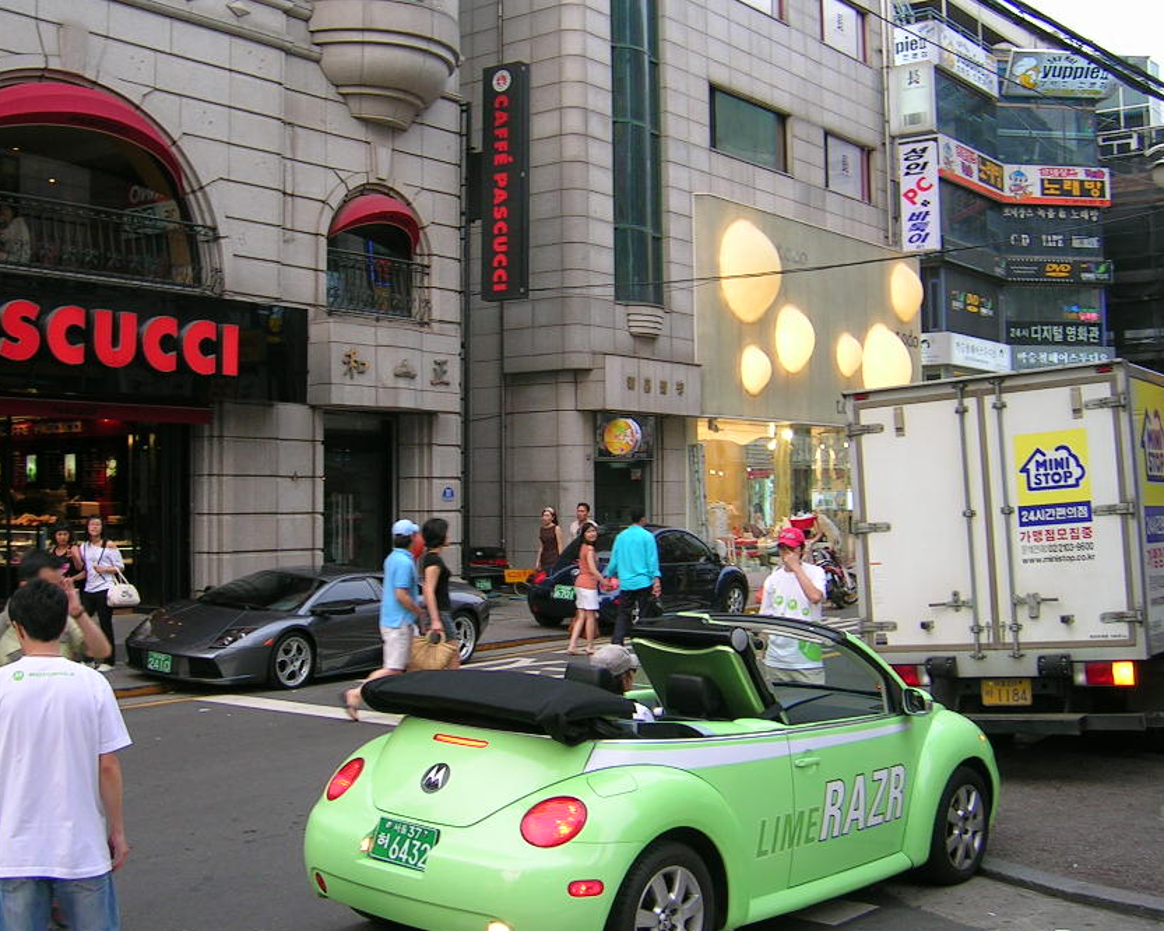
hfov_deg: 43.8
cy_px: 470
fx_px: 1447
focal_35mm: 42
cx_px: 530
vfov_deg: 35.7
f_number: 2.8
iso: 50
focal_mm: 5.4
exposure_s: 1/77.8
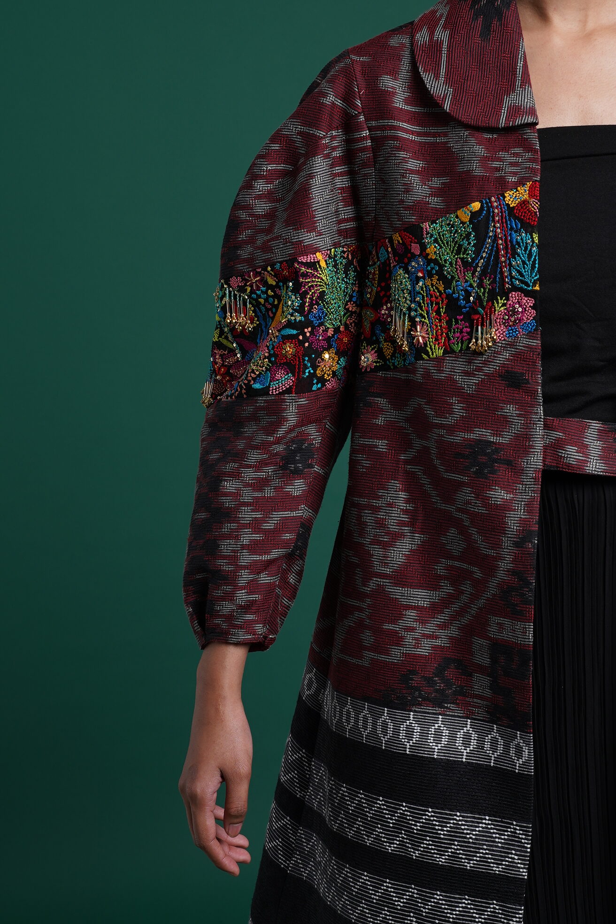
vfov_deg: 31.9
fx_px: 1617
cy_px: 462
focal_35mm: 63
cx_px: 308
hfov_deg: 21.6
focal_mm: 42
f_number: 10
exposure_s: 1/125
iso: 200
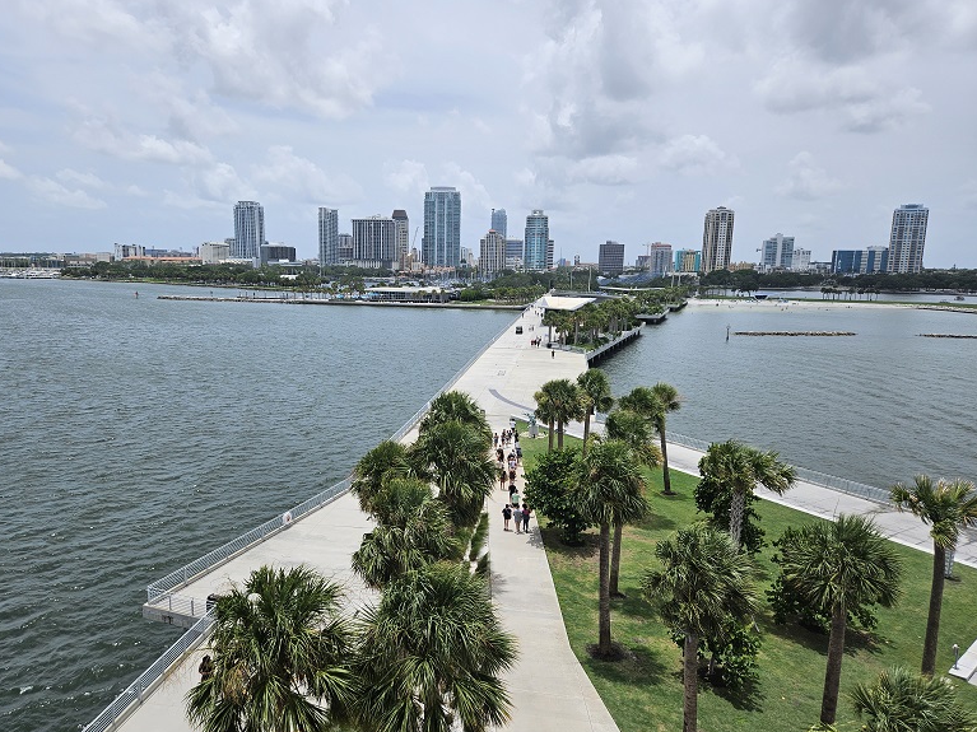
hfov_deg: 71.6
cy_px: 374
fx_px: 677
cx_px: 474
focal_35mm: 24
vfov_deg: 56.8
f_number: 1.8
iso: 25
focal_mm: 5.4
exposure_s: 1/4064
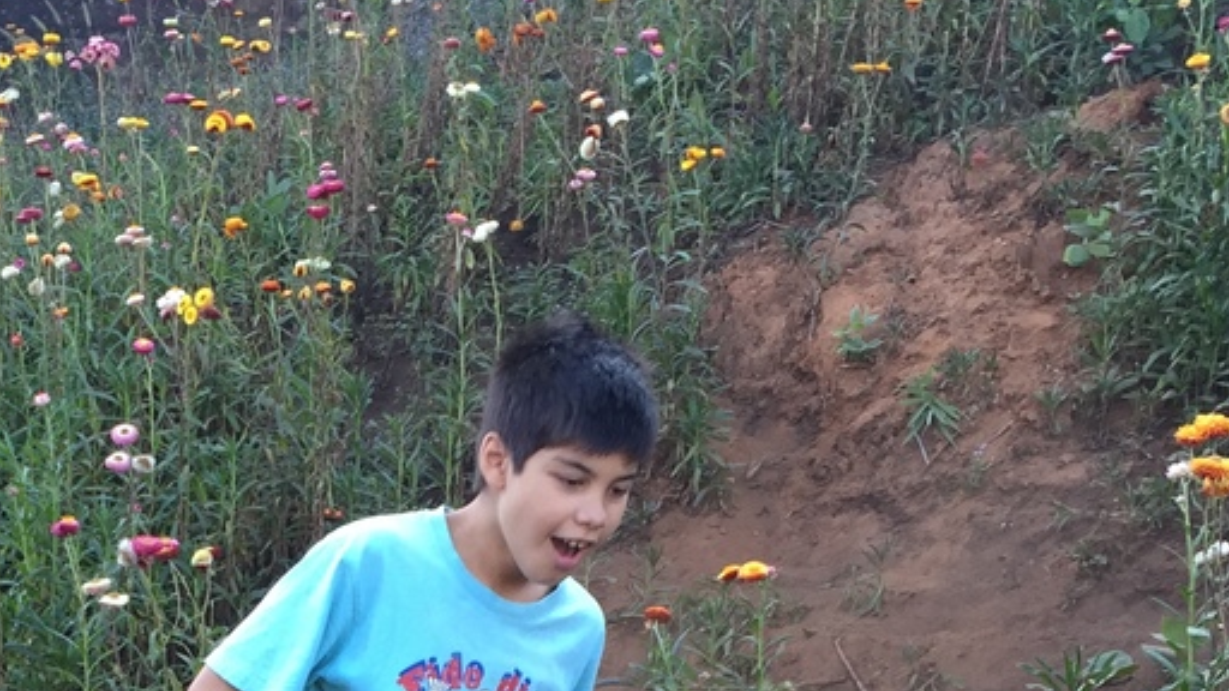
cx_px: 331
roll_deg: -3.2
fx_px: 2412
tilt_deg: -11.3
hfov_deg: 28.2
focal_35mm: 74
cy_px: 1044
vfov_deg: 15.1
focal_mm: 4.15
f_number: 2.2
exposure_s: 1/120
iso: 40
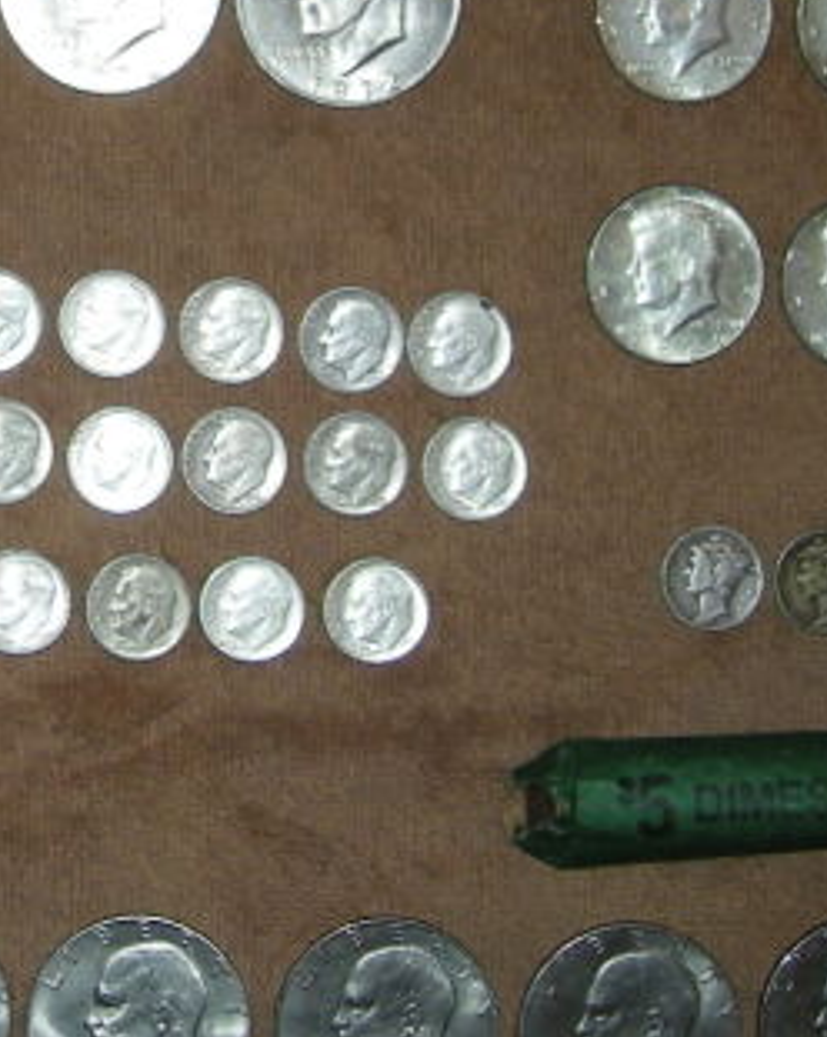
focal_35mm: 110
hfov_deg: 13.5
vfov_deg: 17.0
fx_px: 3372
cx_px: -203
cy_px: -53
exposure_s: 1/60
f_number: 2.8
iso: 50
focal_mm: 5.7
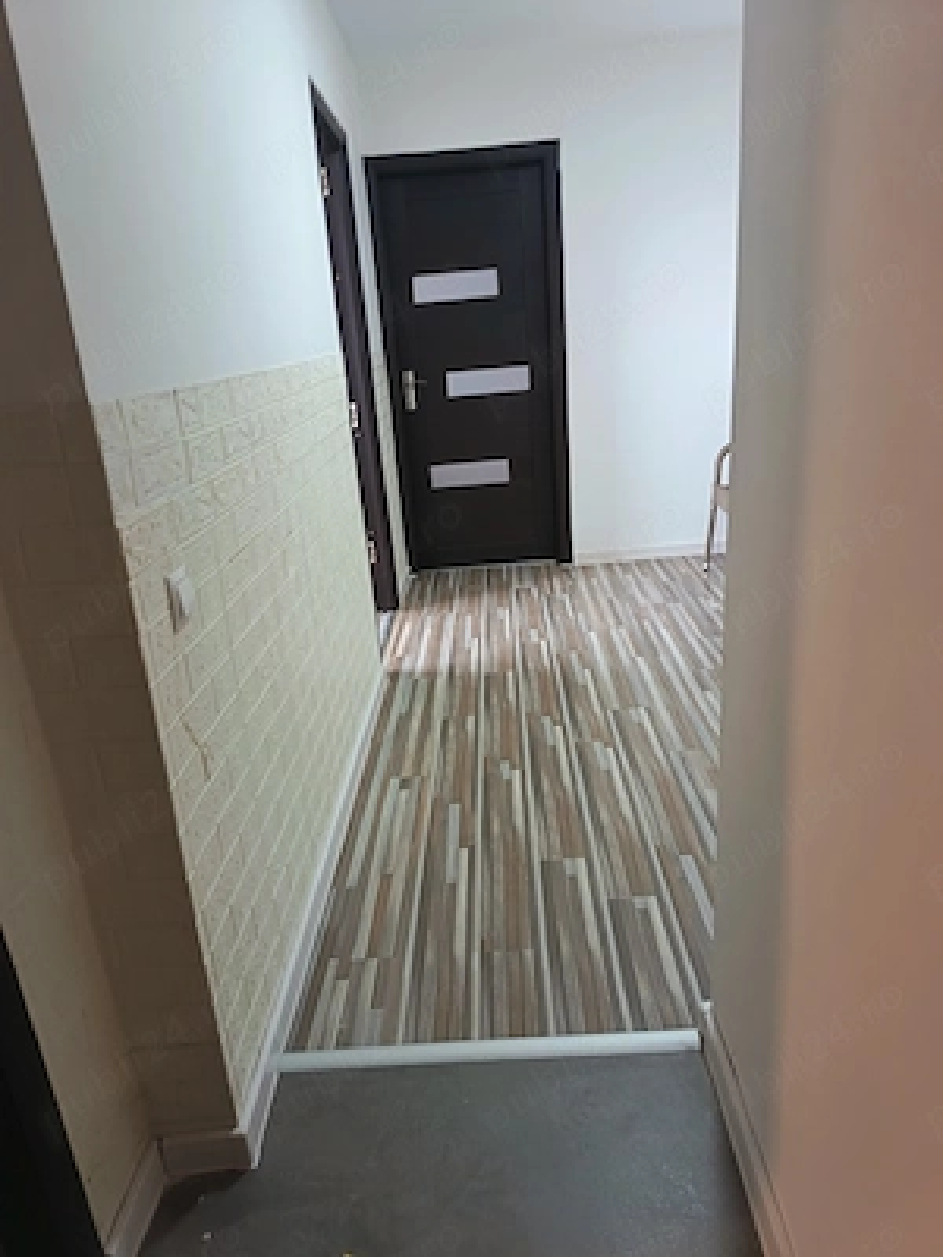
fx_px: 872
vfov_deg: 71.6
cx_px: 472
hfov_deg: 56.8
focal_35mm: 24
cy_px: 628
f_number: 1.75
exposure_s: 1/33.3
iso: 1065
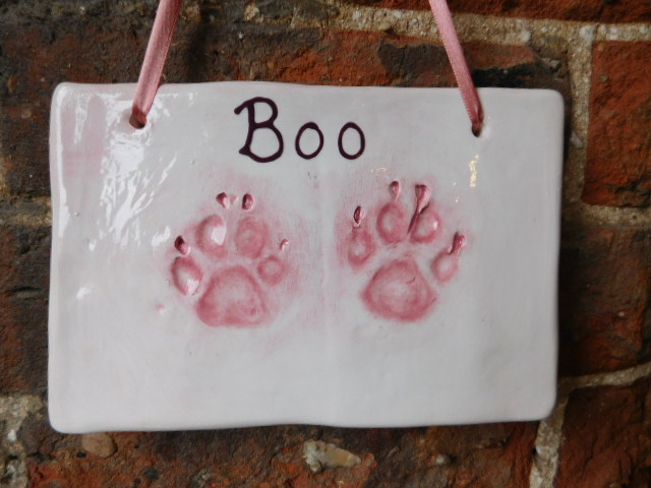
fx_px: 433
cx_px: 326
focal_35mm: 23
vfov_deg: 58.9
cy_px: 244
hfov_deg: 73.9
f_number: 3
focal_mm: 4
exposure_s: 1/80
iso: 125
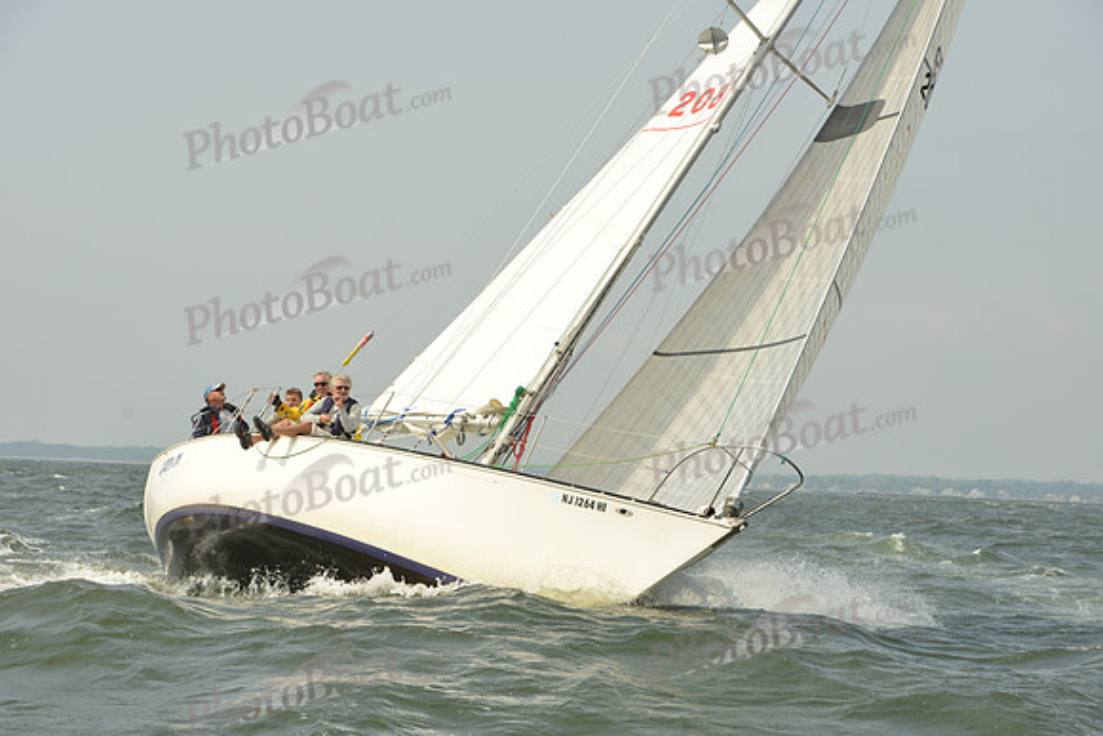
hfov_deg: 20.8
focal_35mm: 98
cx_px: 552
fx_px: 3003
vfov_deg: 14.0
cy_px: 368
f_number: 9
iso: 320
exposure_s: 1/1250
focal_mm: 98
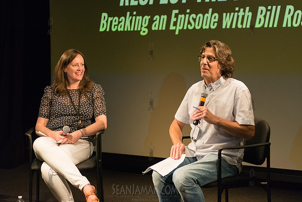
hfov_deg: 25.4
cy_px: 101
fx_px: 671
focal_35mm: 80
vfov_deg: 17.1
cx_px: 151
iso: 4000
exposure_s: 1/320
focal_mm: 80
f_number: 2.8
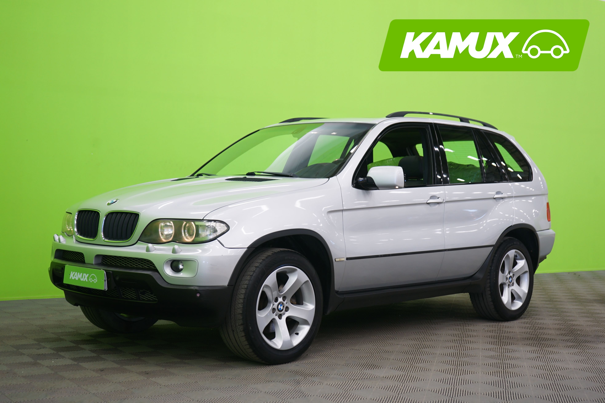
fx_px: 823
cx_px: 302
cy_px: 202
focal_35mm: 49
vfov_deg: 27.5
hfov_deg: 40.3
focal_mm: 49
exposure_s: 1/8
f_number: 4.5
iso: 400
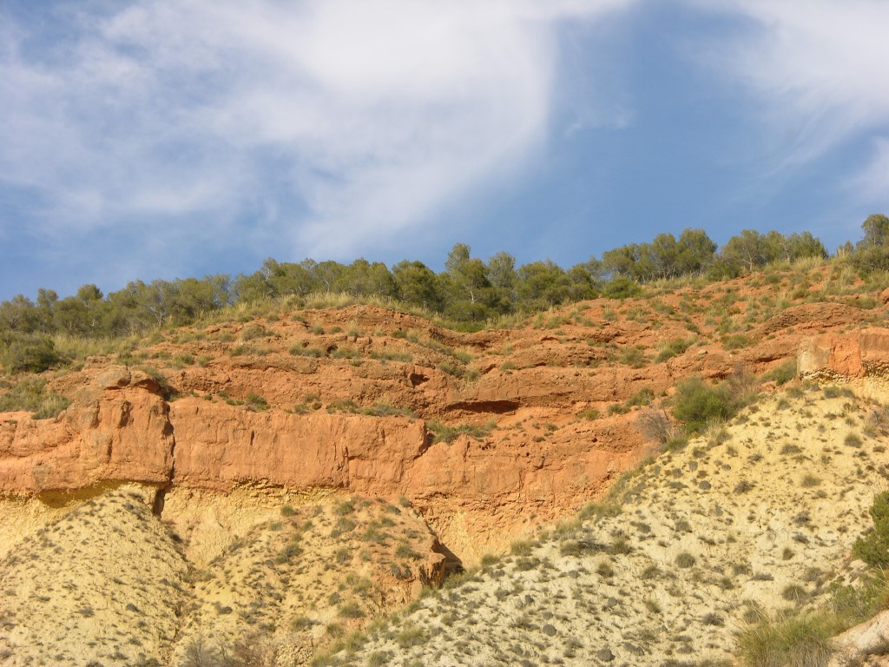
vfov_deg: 12.3
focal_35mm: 120
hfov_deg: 16.4
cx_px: 444
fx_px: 3082
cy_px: 334
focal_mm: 29.5
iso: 50
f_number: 4.7
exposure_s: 1/278
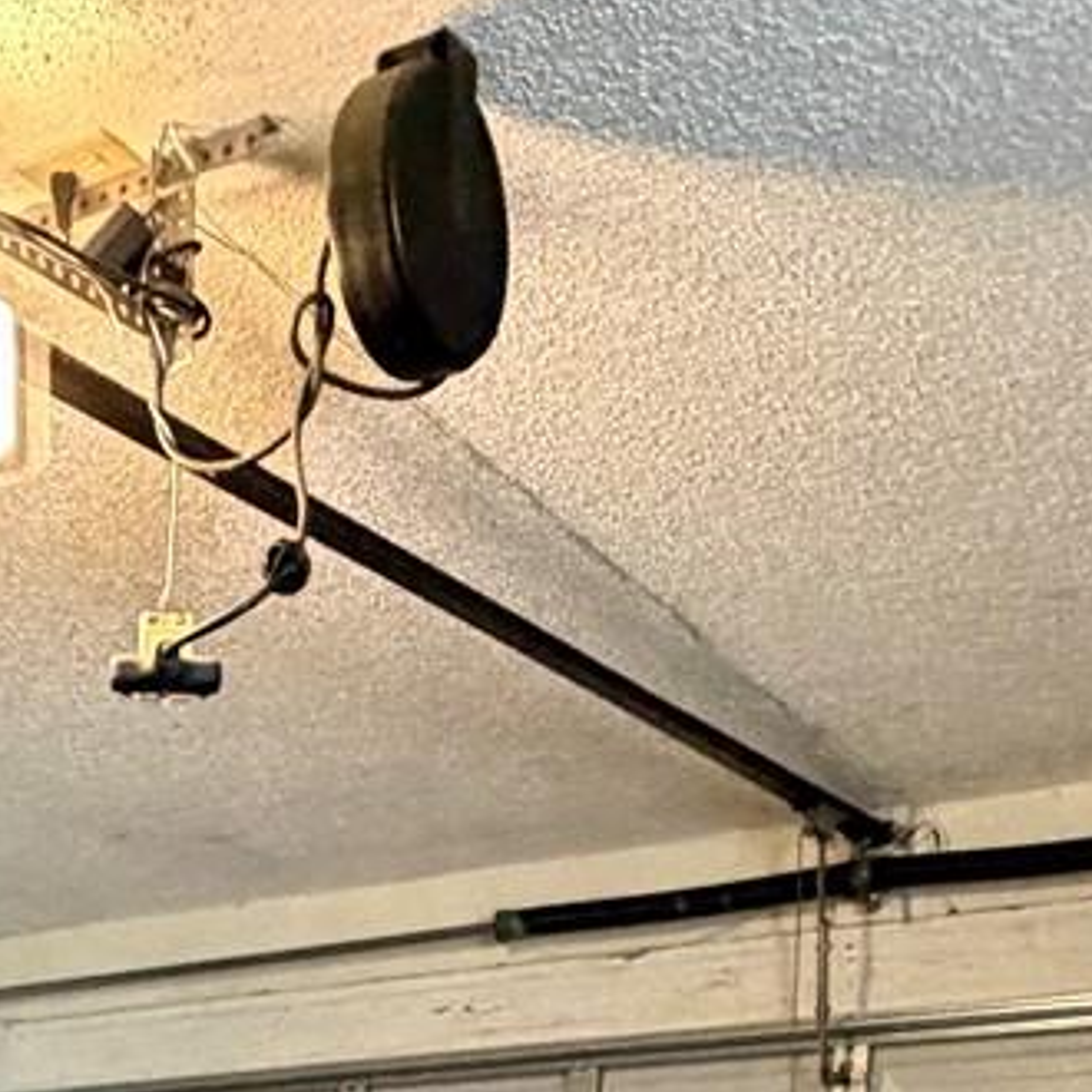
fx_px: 2141
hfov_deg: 27.9
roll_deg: -1.1
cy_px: 1787
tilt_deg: -9.0
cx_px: 179
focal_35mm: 60
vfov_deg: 21.9
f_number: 2.2
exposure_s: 1/60
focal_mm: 2.22
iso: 800
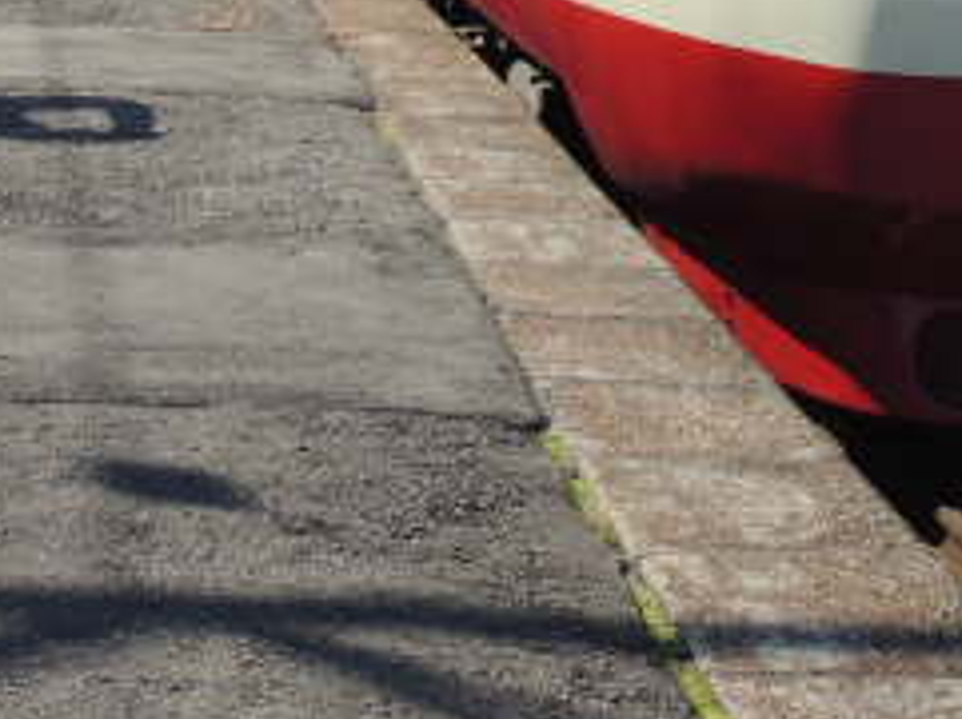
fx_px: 3469
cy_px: -192
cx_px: 934
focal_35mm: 125
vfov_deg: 11.5
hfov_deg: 15.5
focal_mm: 8.3
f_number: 5.5
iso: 100
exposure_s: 1/320
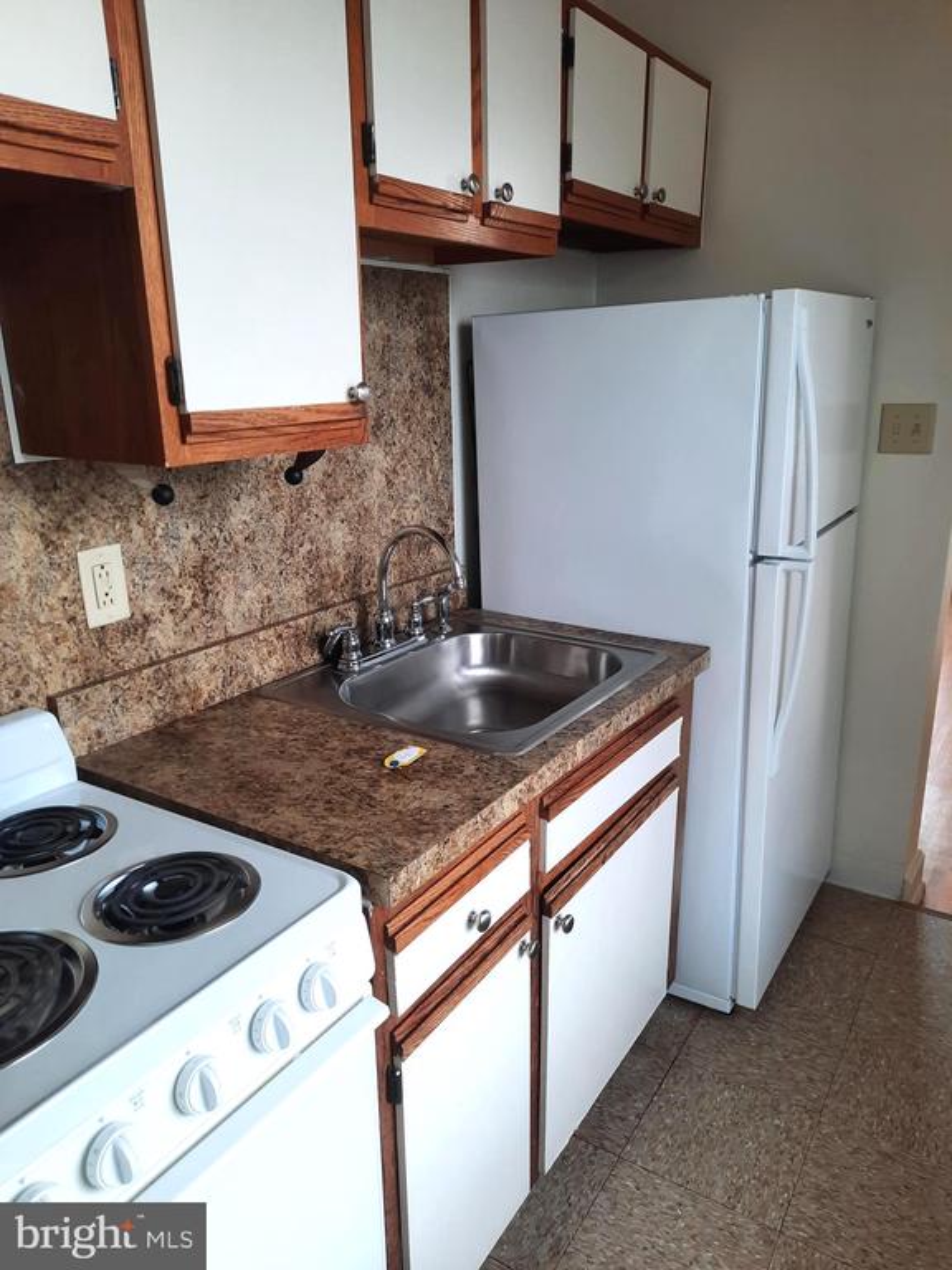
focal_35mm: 25
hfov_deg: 54.9
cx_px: 476
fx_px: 917
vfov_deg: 69.4
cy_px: 635
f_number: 2
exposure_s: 1/60
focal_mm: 4.6
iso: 64
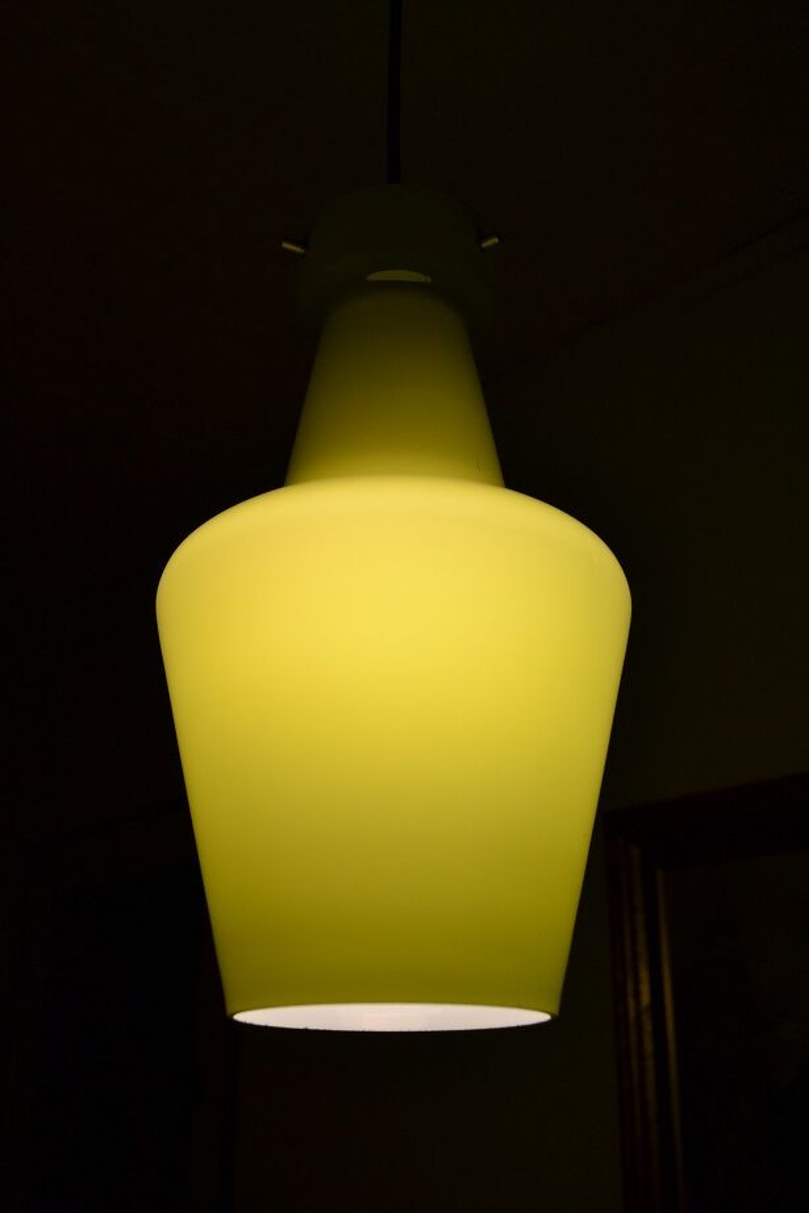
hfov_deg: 36.9
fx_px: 1213
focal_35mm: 36
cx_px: 404
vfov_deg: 53.1
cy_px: 606
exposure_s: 1/125
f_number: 5.6
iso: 400
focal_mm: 24
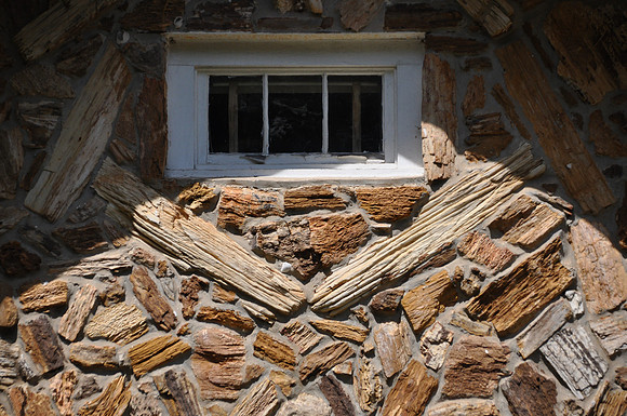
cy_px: 208
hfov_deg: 7.1
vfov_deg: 4.7
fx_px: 5087
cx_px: 314
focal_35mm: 292
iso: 400
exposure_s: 1/1000
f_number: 6
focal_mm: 195
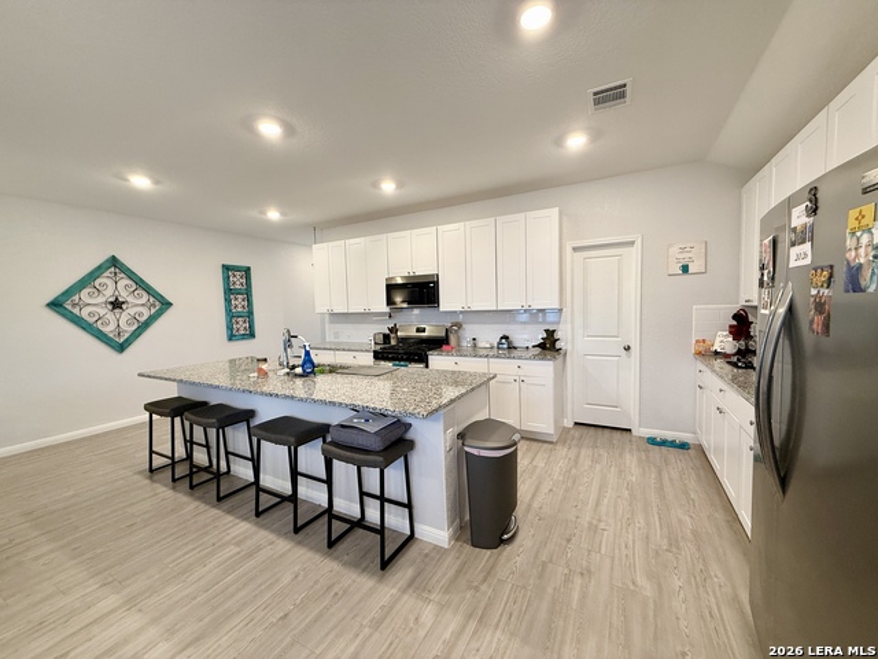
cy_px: 330
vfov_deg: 85.7
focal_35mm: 14
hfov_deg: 102.1
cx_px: 439
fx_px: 355
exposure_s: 1/60
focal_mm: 2.22
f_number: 2.2
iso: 160
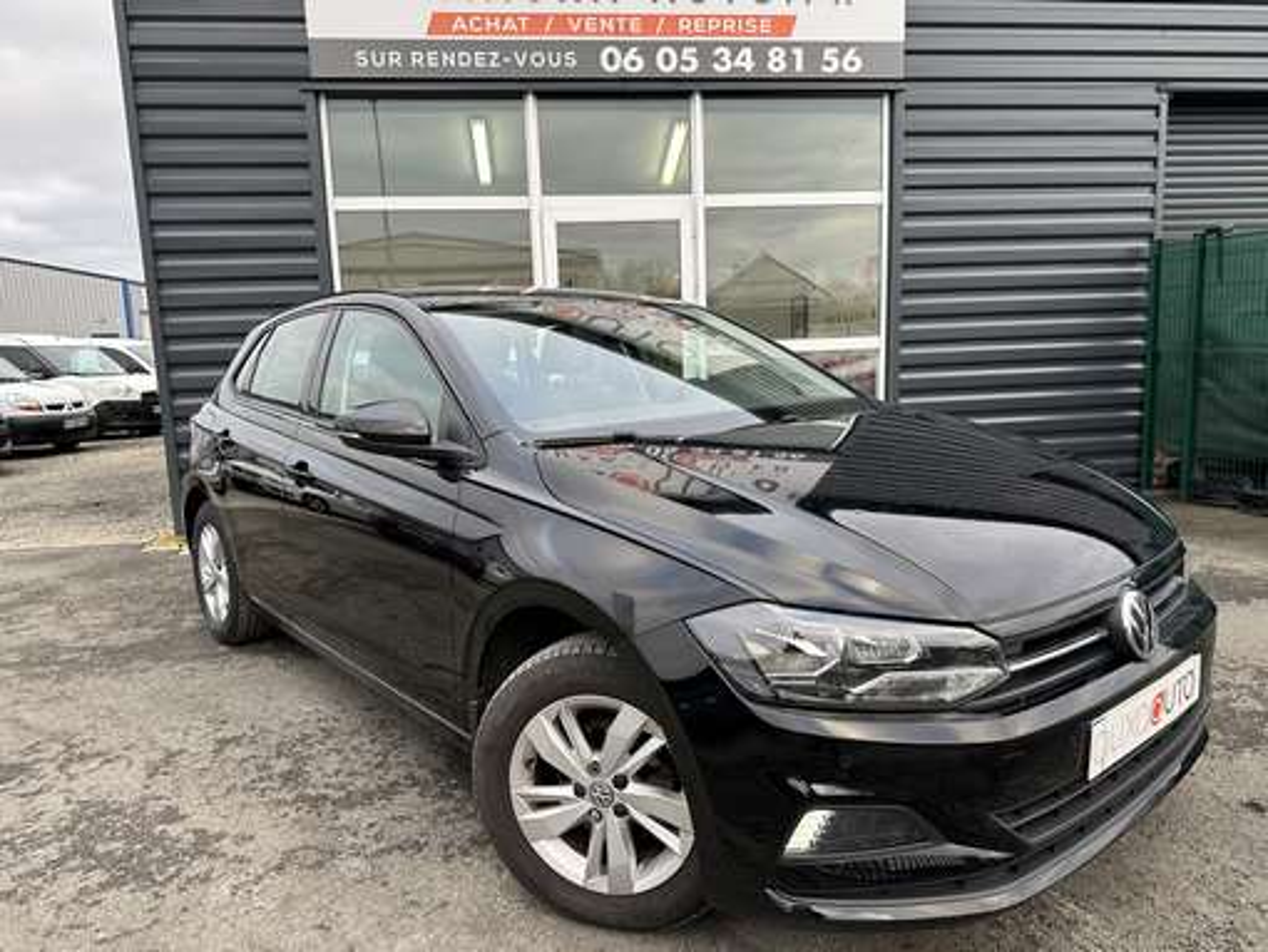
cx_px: 634
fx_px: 880
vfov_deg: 56.9
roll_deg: +2.0
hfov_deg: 71.6
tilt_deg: -8.7
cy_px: 476
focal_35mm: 24
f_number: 1.78
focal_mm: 6.86
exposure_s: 1/174
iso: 64
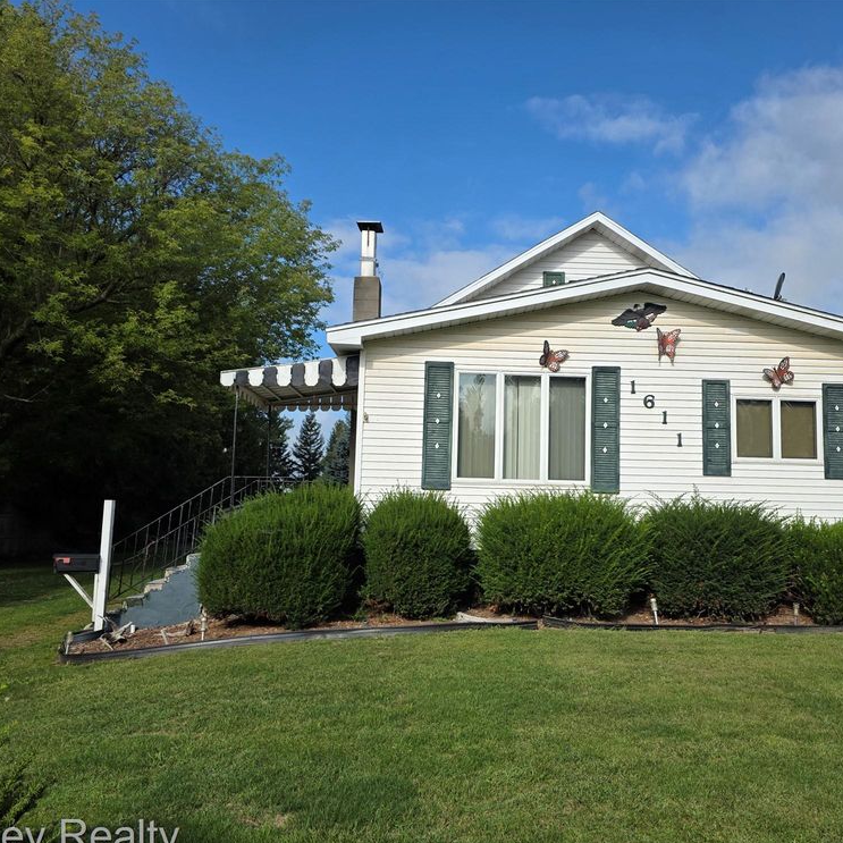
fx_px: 771
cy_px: 430
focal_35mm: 28
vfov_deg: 57.3
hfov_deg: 57.0
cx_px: 486
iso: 80
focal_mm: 6.3
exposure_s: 1/6355
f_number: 1.7
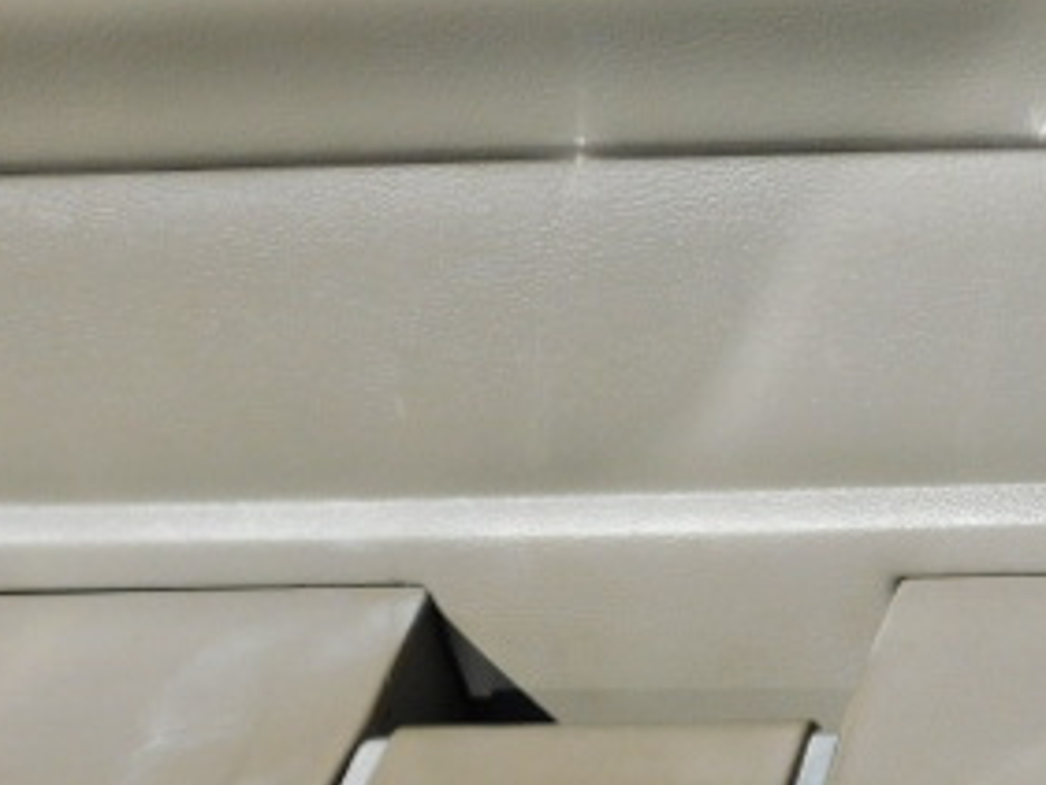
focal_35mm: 82
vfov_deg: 17.9
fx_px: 2479
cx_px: 1139
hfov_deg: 22.5
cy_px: 577
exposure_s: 1/400
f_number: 7
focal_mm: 6.3
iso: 125
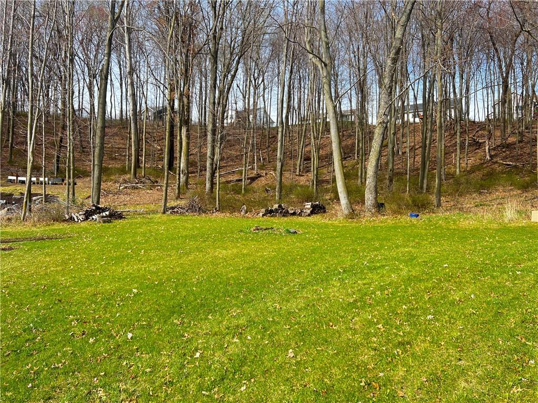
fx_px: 404
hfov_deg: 67.3
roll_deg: -2.0
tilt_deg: +2.4
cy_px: 202
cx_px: 269
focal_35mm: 26
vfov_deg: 53.1
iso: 50
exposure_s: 1/965
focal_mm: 5.7
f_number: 1.5
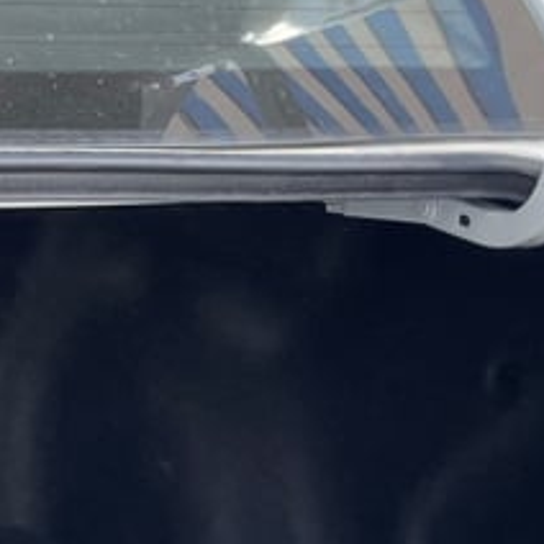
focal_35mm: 111
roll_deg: -7.0
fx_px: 1974
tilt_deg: -34.6
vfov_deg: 15.4
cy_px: 565
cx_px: -457
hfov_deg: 13.9
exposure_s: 1/325
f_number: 1.6
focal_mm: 4.2
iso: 32
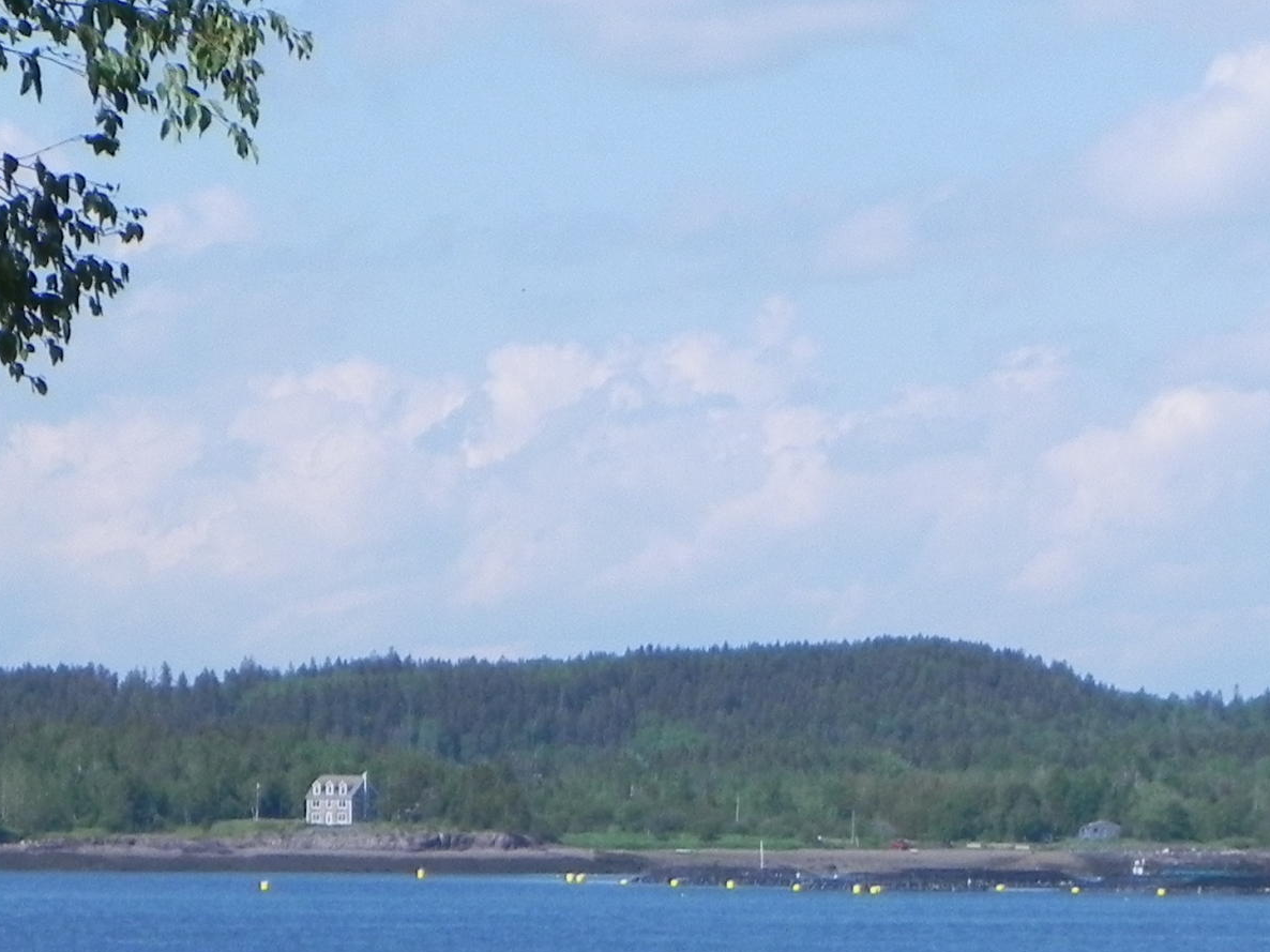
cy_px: 1101
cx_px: 1030
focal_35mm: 296
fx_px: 10858
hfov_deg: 6.7
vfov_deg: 5.0
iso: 205
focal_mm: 20.8
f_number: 4
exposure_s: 1/1600
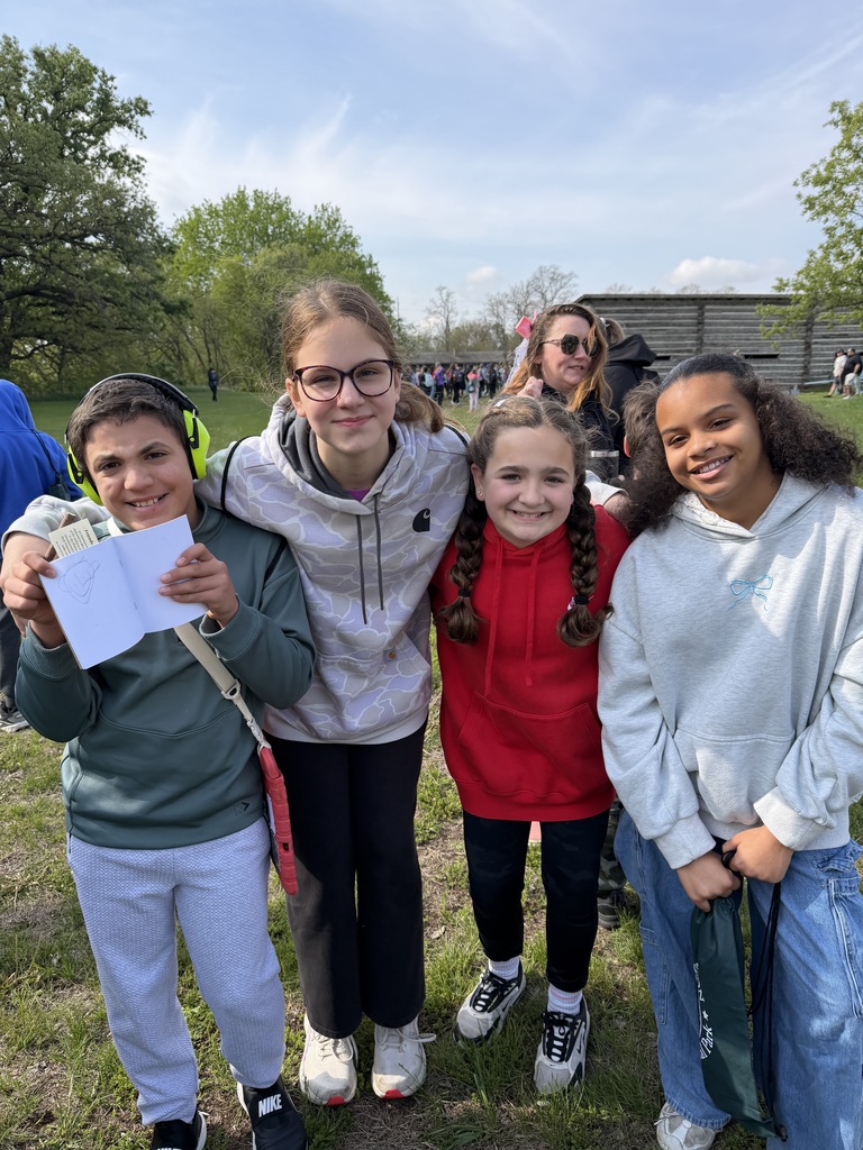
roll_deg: +2.8
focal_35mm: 24
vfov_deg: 71.6
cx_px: 432
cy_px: 575
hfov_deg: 56.8
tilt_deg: -14.3
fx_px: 798
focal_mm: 6.76
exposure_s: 1/2110
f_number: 1.78
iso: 100
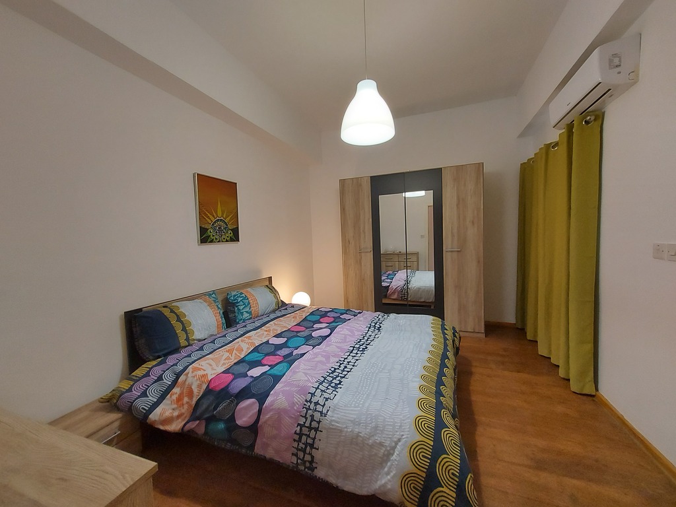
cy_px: 254
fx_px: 254
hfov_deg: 106.2
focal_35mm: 13
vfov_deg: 89.9
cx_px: 338
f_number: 2.2
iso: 250
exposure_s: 1/50
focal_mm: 1.74
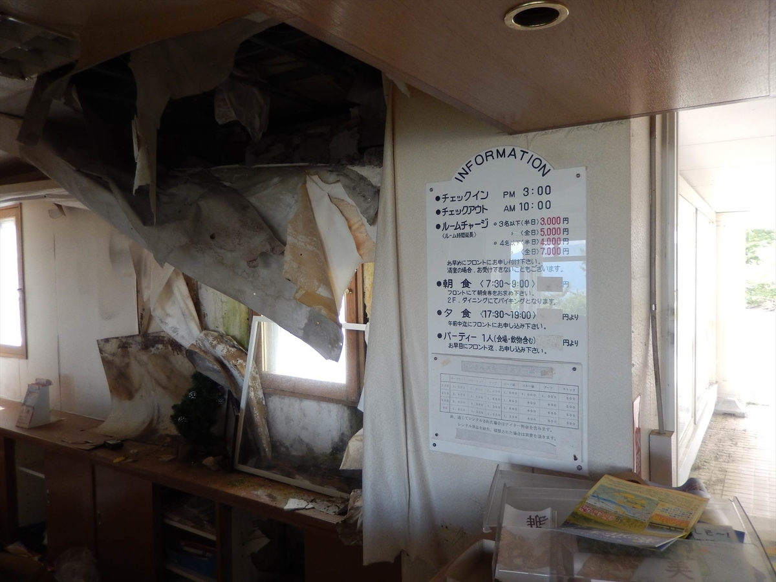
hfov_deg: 69.4
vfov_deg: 54.9
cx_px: 388
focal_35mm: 25
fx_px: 560
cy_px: 291
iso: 160
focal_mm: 4.5
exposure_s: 1/30
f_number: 3.4
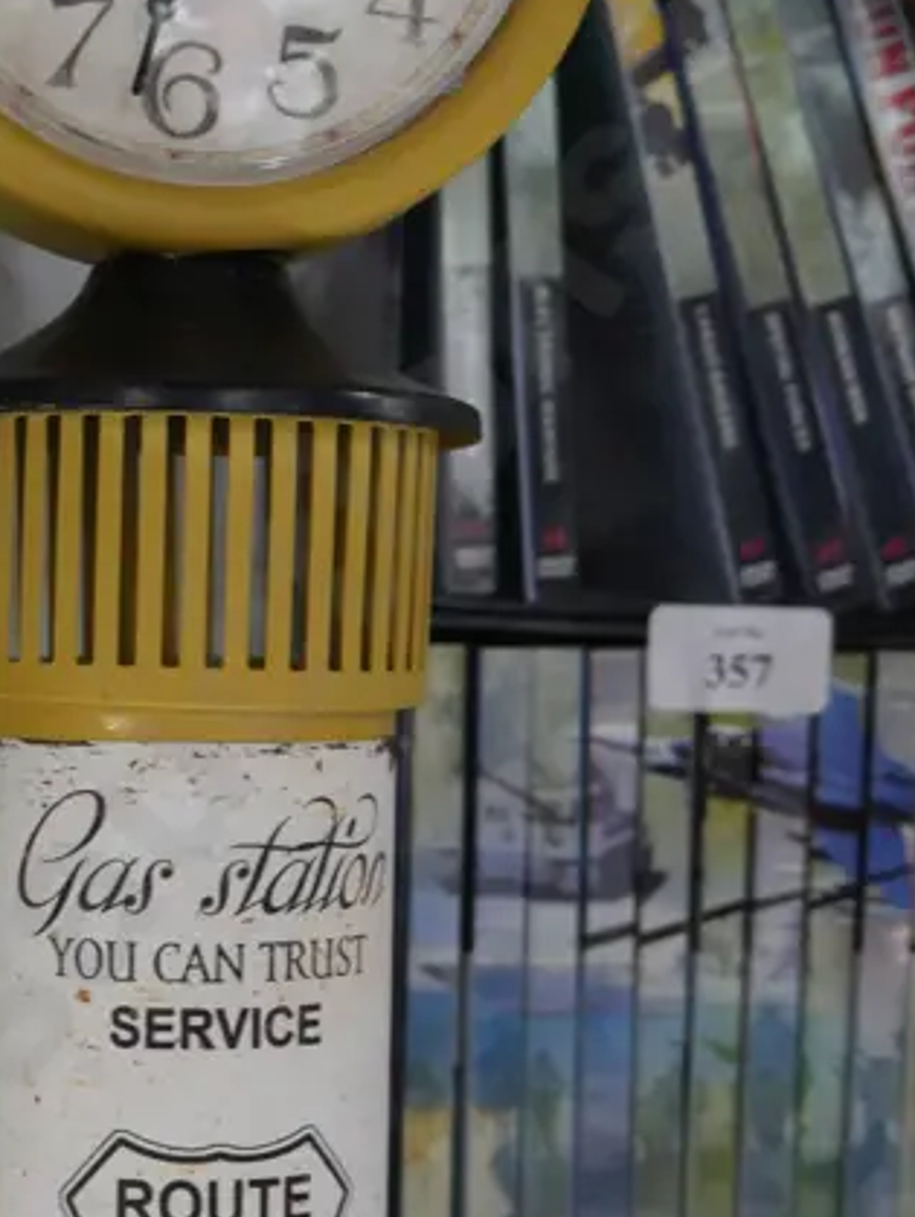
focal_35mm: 88
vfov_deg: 22.2
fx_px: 3097
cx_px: 184
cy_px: 770
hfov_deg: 16.7
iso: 1000
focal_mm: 18
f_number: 4
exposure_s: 1/60
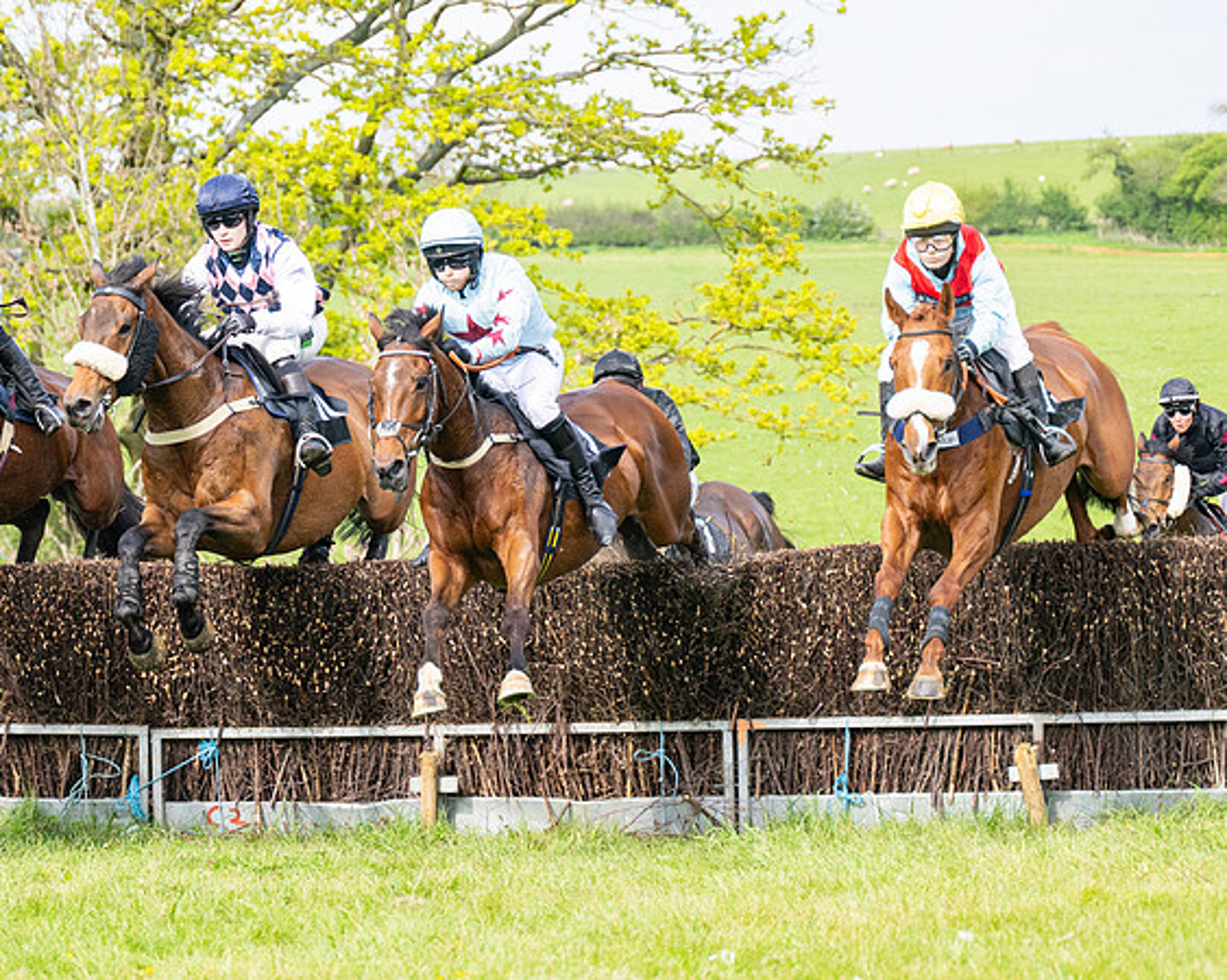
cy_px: 448
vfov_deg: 7.7
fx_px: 7289
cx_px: 370
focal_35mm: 201
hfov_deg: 9.6
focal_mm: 98
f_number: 4
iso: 400
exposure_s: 1/1600
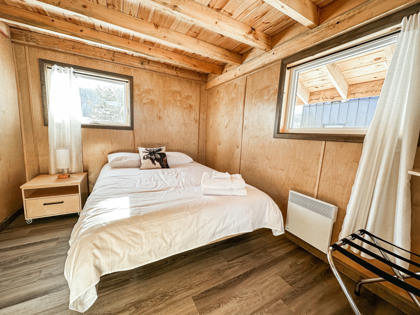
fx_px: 170
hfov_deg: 102.1
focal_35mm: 14
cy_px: 158
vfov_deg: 85.7
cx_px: 210
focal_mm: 2.22
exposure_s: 1/100
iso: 50
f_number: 2.2
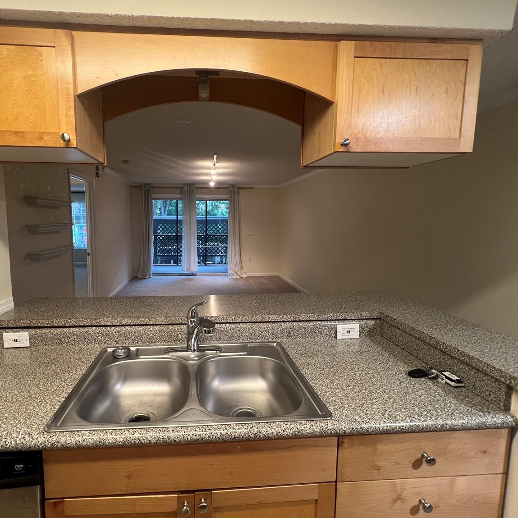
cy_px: 253
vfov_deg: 87.4
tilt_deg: -7.0
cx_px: 214
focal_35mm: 16
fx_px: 271
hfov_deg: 86.6
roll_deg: +0.3
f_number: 1.8
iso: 250
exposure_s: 1/60
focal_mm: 1.57
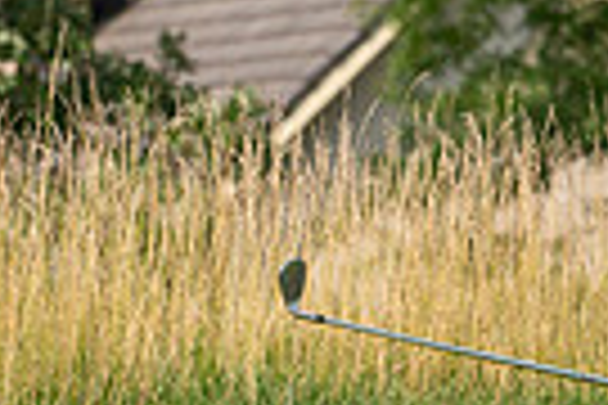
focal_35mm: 685
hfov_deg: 3.0
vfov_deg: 2.0
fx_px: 11568
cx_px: 712
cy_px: 200
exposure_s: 1/2000
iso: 250
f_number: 5
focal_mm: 160
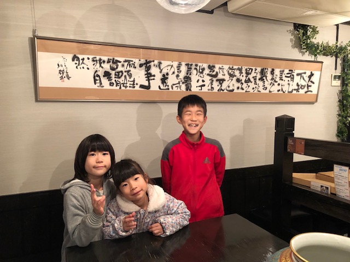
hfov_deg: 63.4
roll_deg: -0.8
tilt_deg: -1.5
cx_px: 175
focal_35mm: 28
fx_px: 283
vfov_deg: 49.7
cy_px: 131
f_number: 1.8
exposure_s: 1/40
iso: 320
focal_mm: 3.99
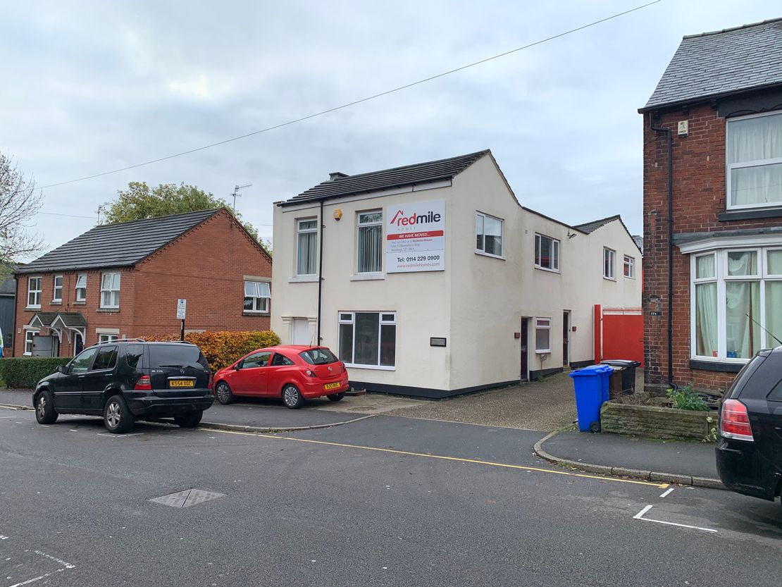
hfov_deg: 67.3
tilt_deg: +1.0
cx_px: 391
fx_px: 587
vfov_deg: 53.1
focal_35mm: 26
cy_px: 294
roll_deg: -1.8
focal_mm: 4.25
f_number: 1.8
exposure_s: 1/459
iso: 25
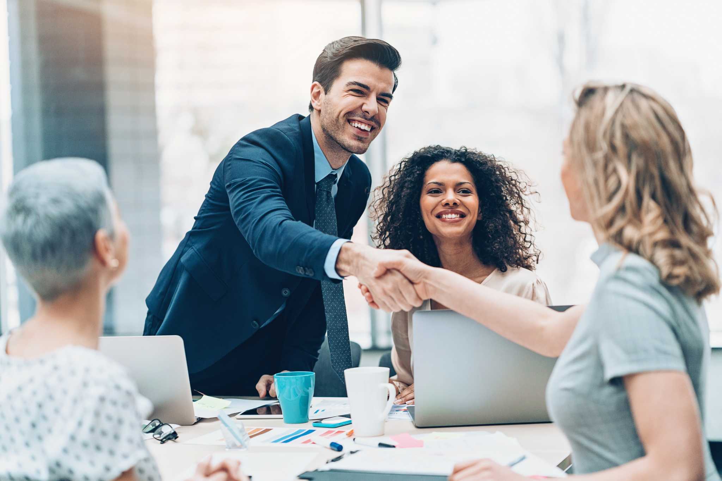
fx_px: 1704
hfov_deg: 23.9
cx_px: 361
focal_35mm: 85
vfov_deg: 16.1
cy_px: 240
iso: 800
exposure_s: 1/400
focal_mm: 85
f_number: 2.2
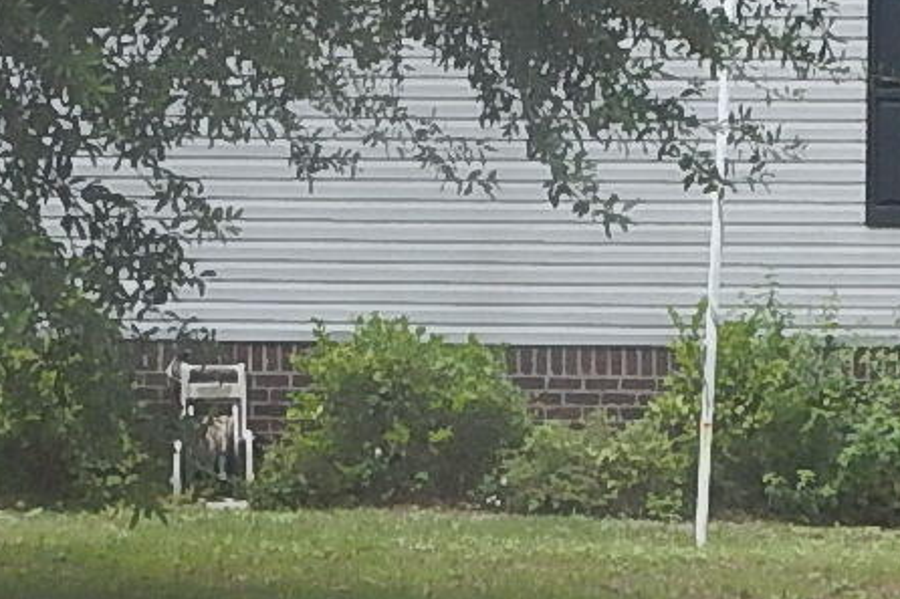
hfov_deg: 10.5
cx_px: 504
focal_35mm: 196
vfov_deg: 7.0
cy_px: 173
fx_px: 4898
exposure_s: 1/400
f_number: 4.2
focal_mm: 6.6
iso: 125
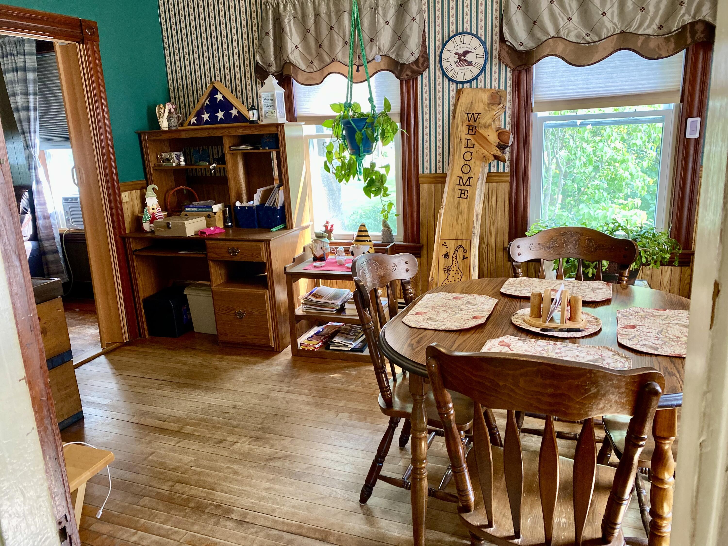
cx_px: 364
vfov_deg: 53.1
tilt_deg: -13.1
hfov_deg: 67.3
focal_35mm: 26
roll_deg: +2.6
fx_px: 547
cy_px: 273
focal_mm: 4.25
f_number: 1.8
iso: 250
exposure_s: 1/60
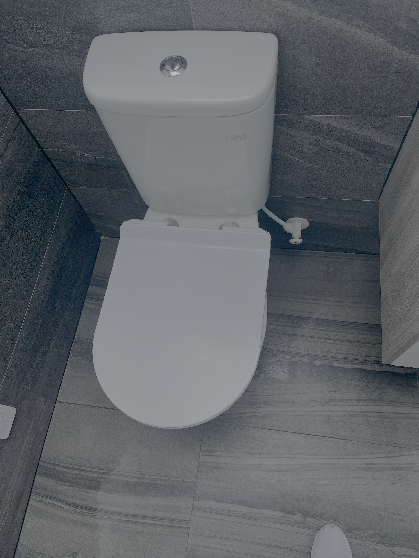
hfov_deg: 53.1
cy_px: 279
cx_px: 210
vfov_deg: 67.3
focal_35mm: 26
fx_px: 420
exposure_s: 1/1422
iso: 50
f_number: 1.6
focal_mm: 5.1
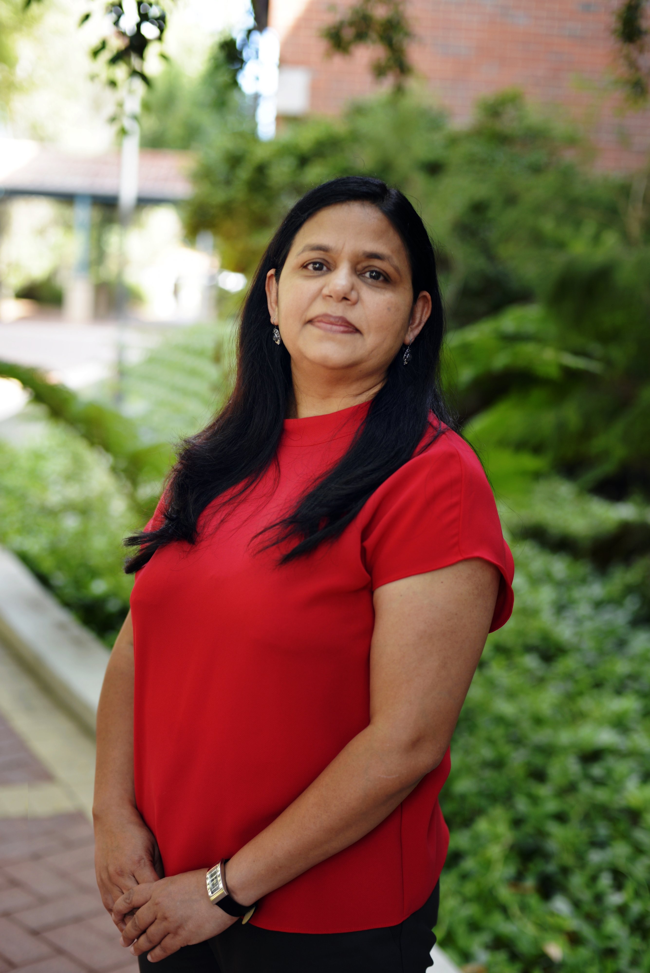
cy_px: 486
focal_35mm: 50
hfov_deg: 27.0
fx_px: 1353
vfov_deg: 39.6
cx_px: 325
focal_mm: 50
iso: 160
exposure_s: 1/160
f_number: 2.5
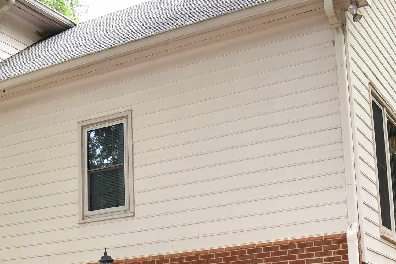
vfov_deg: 20.5
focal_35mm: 64
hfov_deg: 31.2
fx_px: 704
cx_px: 130
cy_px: 273
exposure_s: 1/80
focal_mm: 18
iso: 200
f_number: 4.5
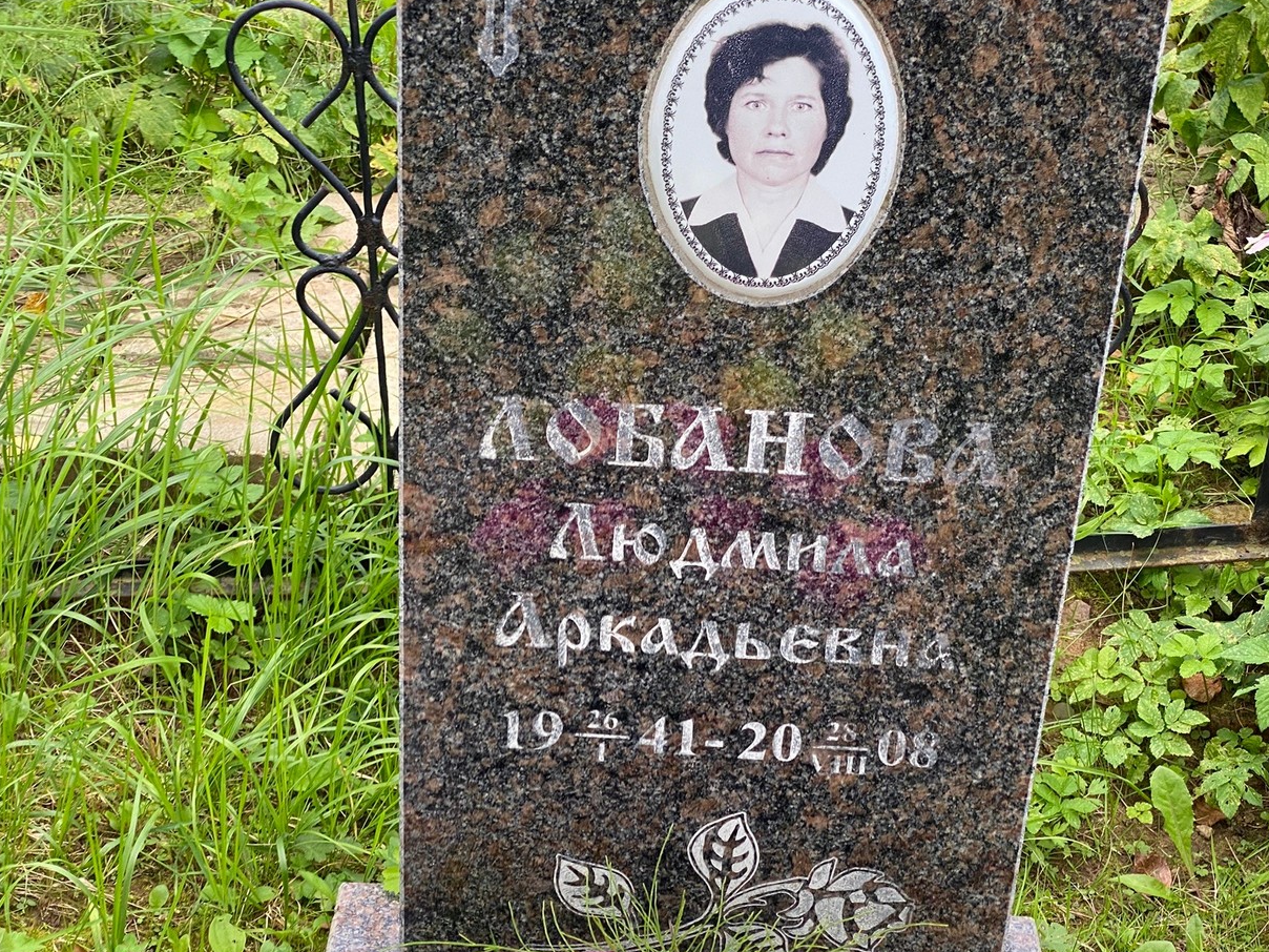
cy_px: 522
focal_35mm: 62
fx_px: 2273
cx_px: 636
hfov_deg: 31.2
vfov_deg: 23.6
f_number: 2
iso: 25
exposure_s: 1/122
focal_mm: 6
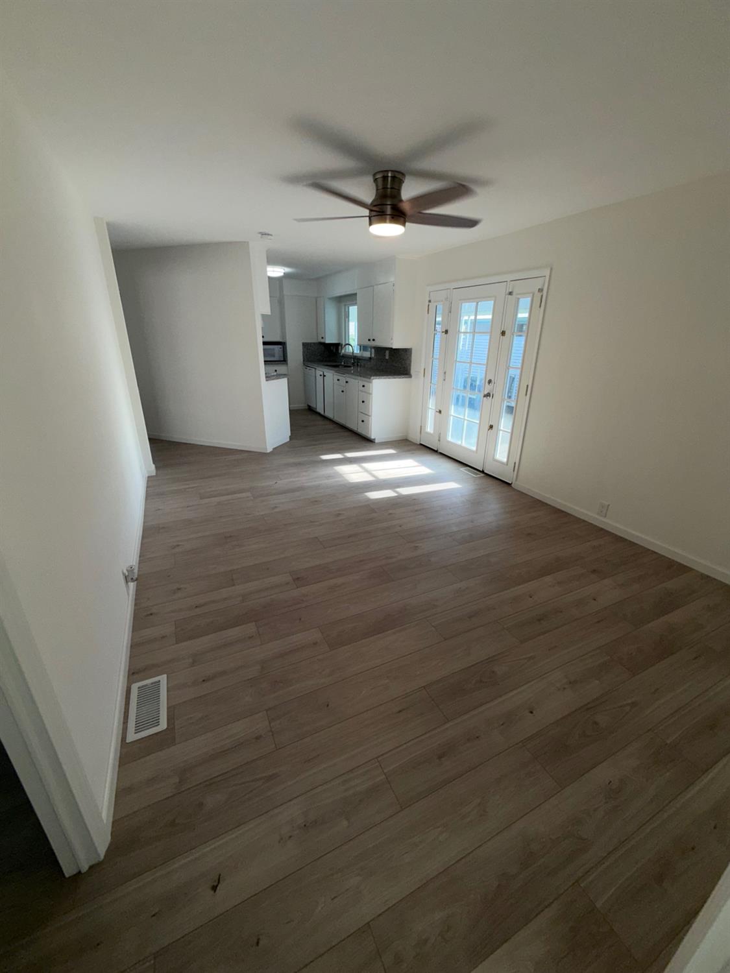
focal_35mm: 14
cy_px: 486
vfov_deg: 102.1
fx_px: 394
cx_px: 365
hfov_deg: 85.7
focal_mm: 2.22
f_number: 2.2
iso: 40
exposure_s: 1/120
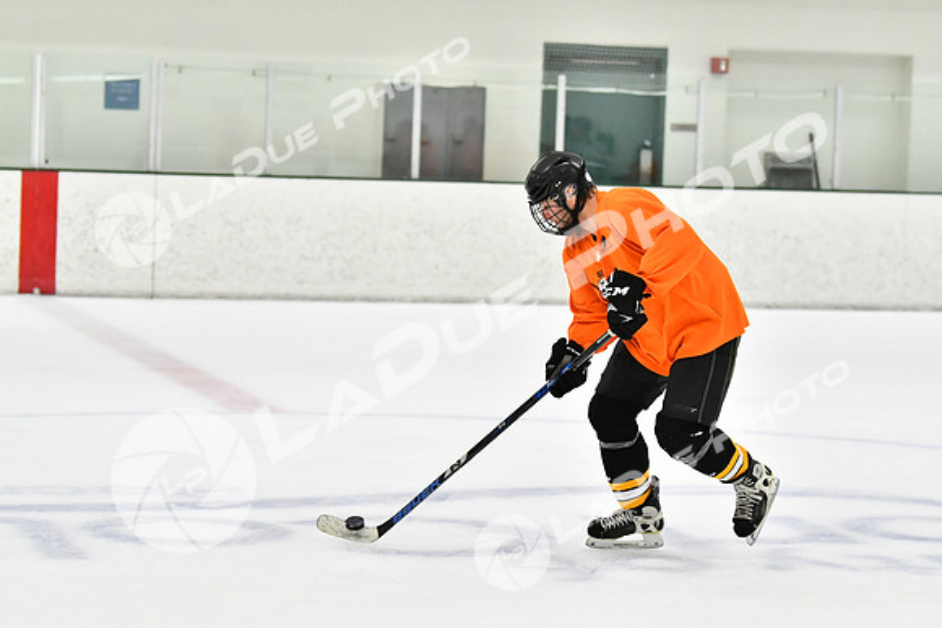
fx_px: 4004
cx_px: 471
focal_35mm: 153
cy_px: 314
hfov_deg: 13.4
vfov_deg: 9.0
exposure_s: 1/1250
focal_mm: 102
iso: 5000
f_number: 2.8
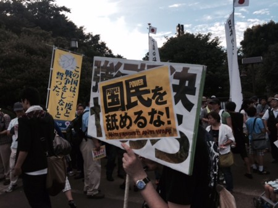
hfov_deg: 61.6
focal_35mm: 29
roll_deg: -1.6
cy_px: 104
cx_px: 139
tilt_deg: -1.5
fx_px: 233
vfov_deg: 48.3
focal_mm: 4.15
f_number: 2.2
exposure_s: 1/408
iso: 32
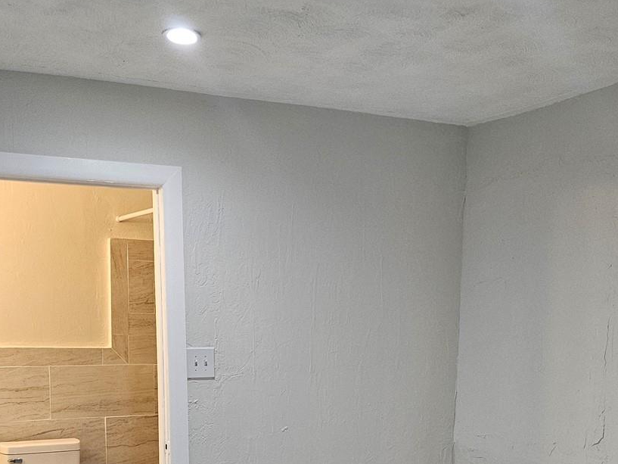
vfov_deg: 29.7
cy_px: 408
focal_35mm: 47
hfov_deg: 40.4
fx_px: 839
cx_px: 322
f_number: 1.8
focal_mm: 5
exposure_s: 1/120
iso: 250
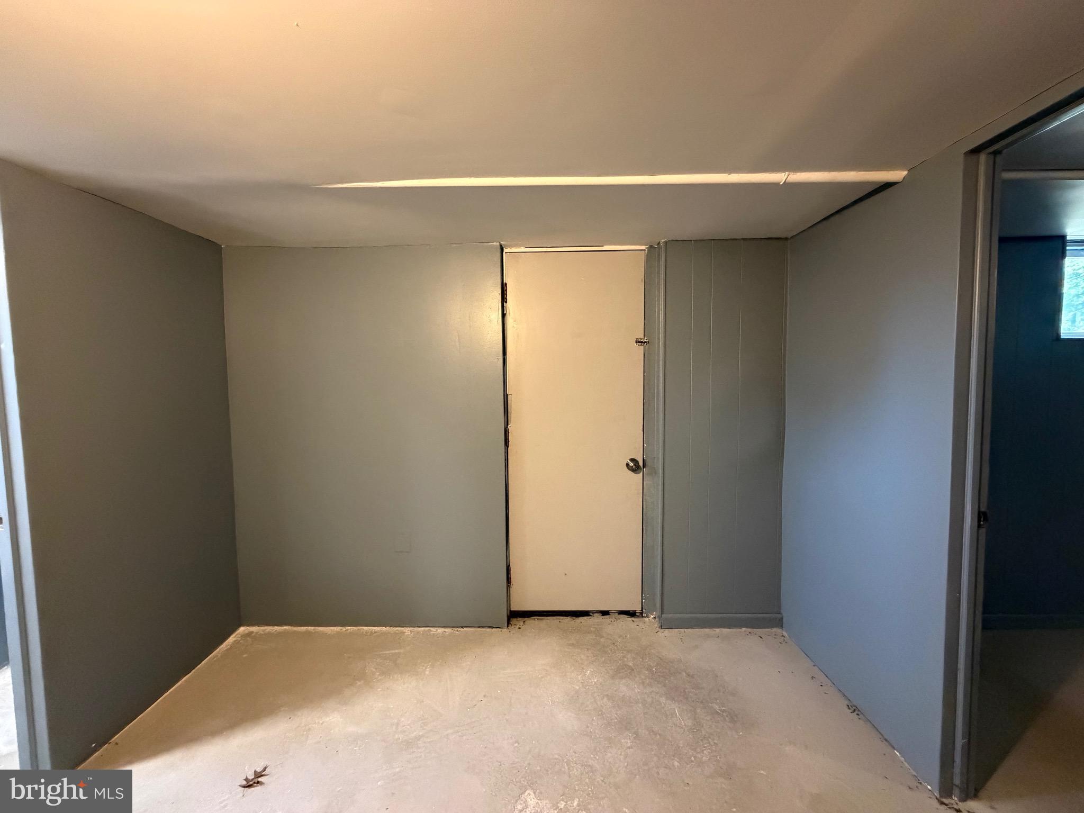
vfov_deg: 85.7
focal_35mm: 14
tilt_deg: -3.7
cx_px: 542
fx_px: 438
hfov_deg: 102.1
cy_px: 406
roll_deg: +0.6
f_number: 2.2
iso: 1000
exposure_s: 1/60
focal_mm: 2.22
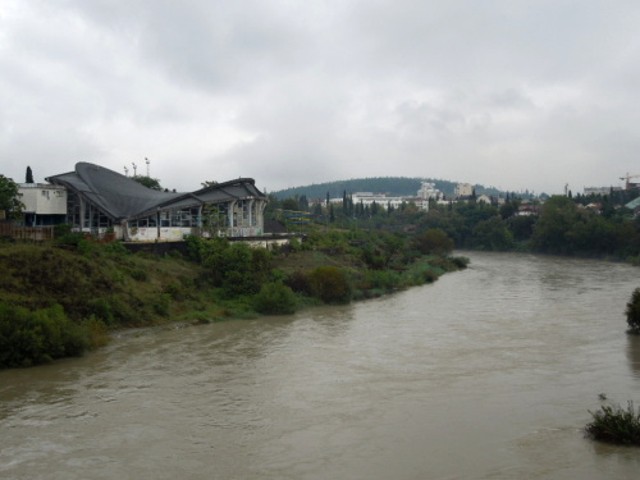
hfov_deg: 43.9
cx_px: 320
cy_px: 240
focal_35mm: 43
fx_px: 795
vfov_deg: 33.6
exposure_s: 1/80
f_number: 3.9
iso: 100
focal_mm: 7.8
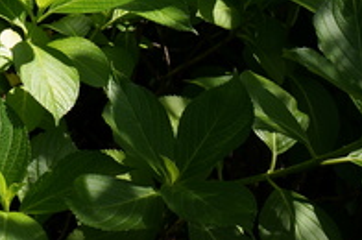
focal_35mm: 138
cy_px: -117
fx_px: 1385
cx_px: -172
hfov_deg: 14.0
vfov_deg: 9.6
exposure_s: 1/125
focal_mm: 30
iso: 100
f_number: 8
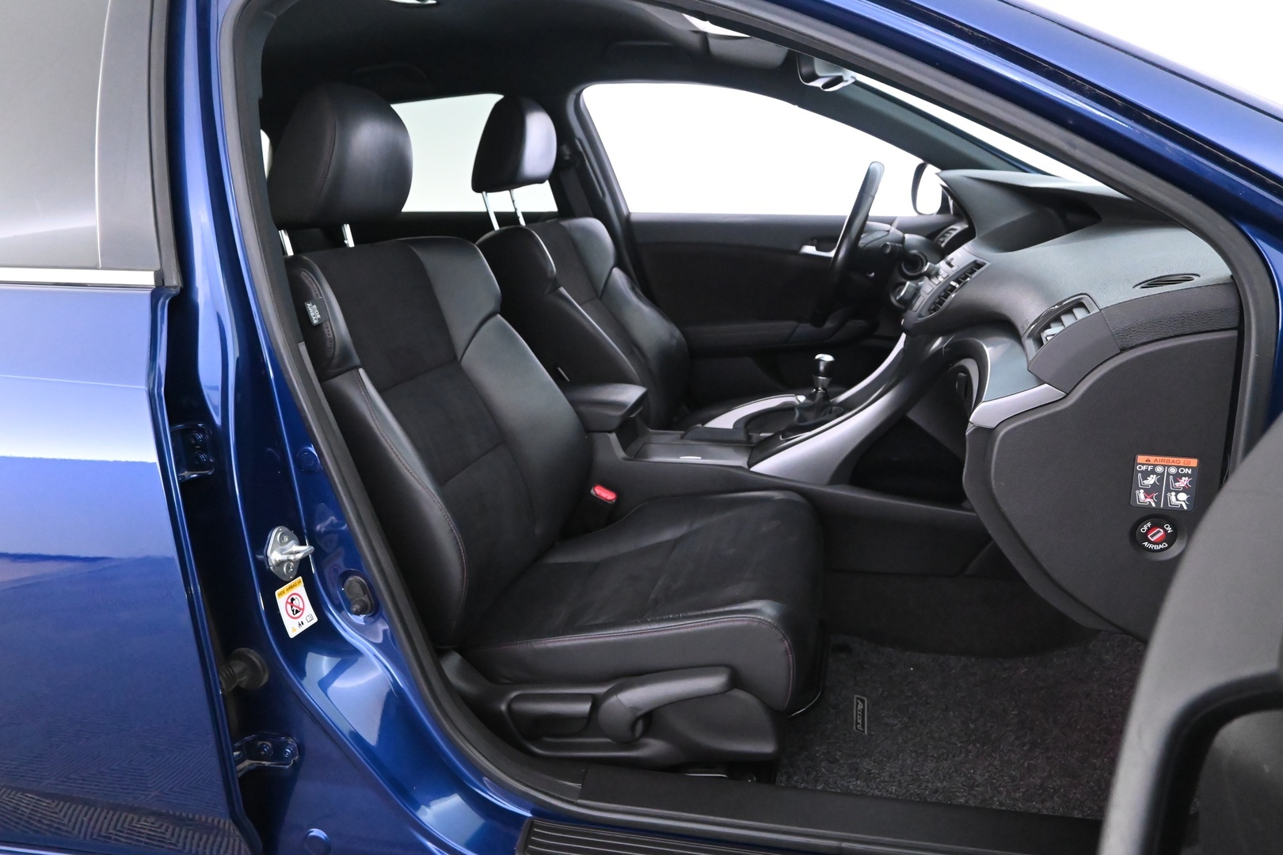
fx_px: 855
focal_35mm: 24
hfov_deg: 73.7
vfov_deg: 53.1
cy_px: 428
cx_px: 642
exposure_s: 1/40
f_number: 4.5
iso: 6400
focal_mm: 16
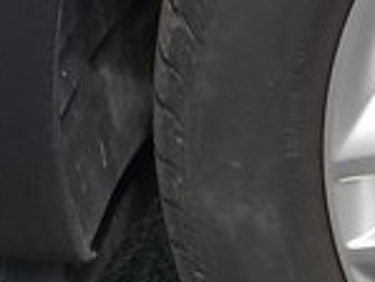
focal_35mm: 387
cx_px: 788
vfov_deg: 3.8
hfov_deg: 5.0
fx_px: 4196
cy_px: 38
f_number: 5.9
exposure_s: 1/200
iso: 125
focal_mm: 12.3
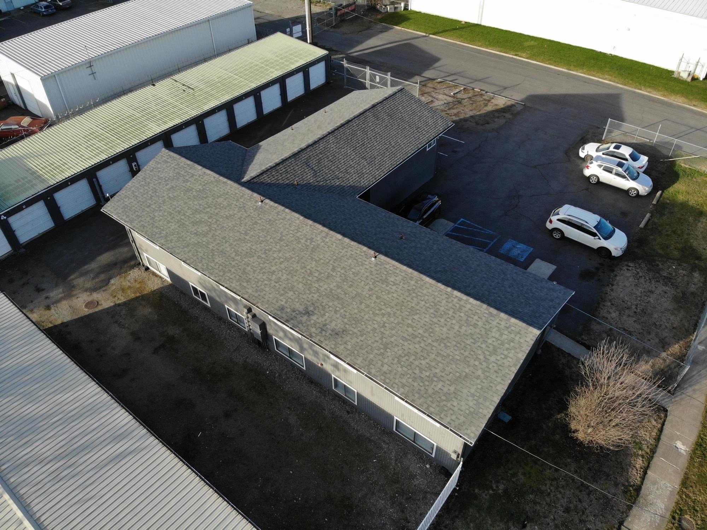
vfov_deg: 56.8
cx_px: 354
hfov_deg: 71.6
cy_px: 265
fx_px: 490
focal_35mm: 24
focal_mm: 4.5
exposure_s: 1/386
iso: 100
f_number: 2.8
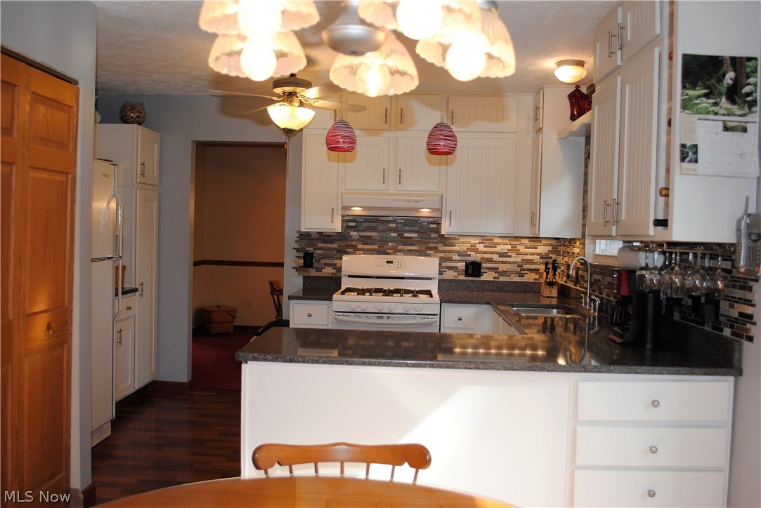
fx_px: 698
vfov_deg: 40.0
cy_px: 254
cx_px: 380
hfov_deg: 57.2
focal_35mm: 33
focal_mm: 22
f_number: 3.8
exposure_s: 1/60
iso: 200
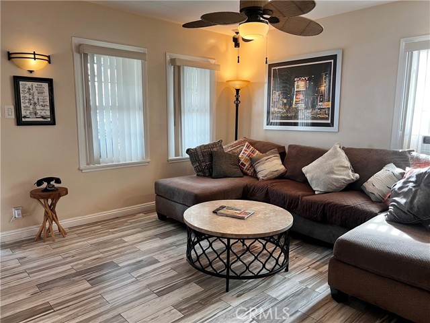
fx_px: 323
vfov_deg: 53.1
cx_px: 215
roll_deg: -0.9
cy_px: 162
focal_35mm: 26
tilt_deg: -9.2
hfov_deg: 67.3
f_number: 1.5
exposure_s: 1/60
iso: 80
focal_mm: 5.7
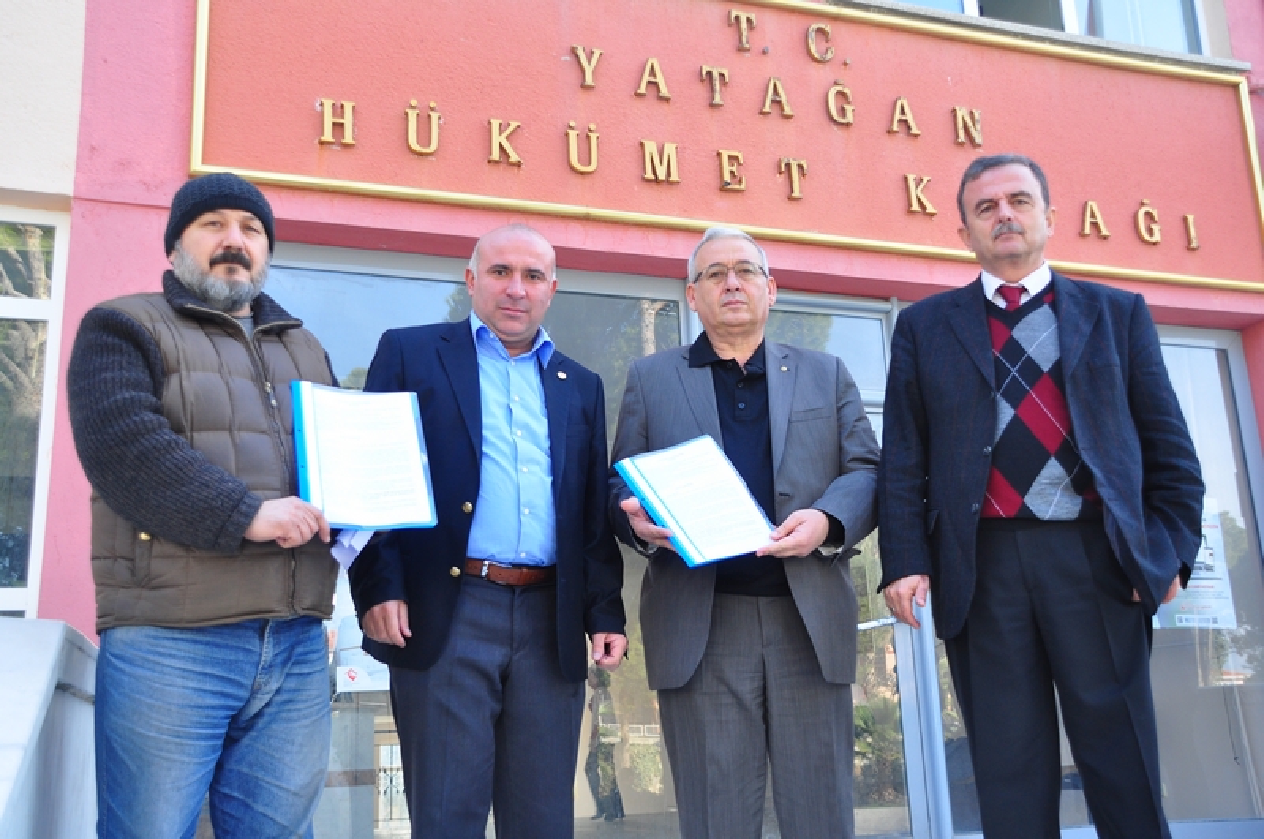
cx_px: 632
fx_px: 1315
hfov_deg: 51.3
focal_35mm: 38
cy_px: 420
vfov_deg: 35.4
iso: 400
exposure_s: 1/125
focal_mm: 25
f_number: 5.6
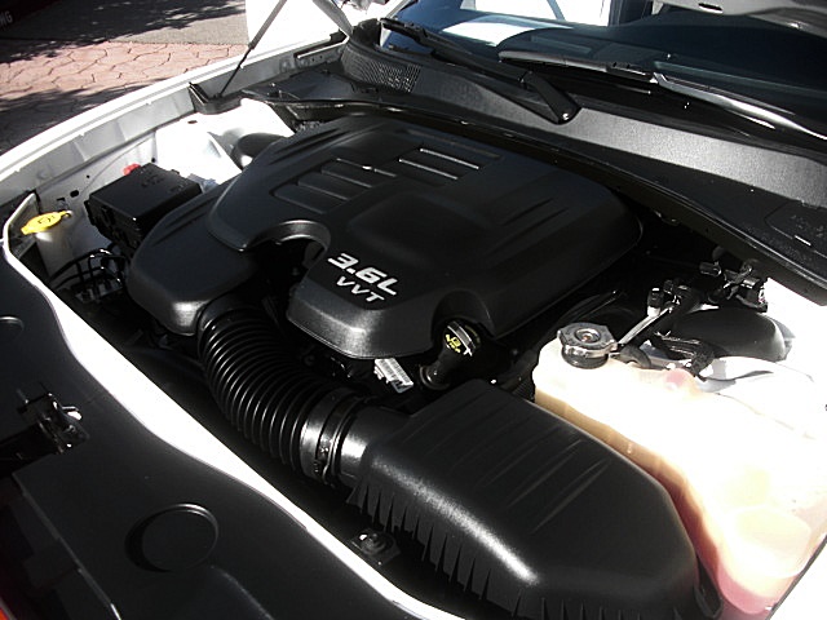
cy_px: 310
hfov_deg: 51.4
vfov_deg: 39.7
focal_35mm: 36
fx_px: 860
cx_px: 414
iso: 50
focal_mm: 6.3
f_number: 2.8
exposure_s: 1/400
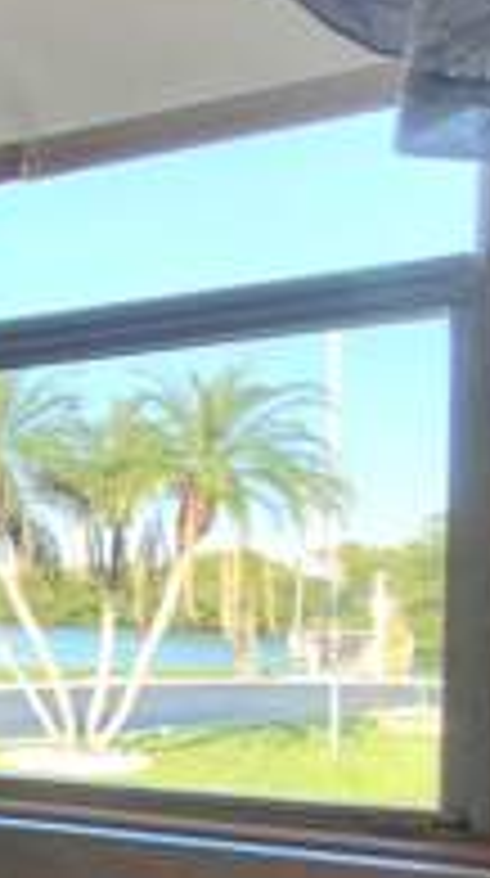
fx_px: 998
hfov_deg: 20.9
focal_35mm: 43
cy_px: 635
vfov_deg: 46.1
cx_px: -342
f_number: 2.2
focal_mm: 1.64
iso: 40
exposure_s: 1/175
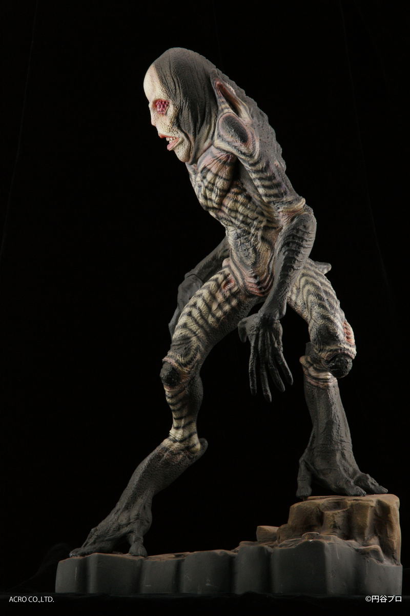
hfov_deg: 7.0
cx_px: 205
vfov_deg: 10.6
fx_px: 3335
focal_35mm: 195
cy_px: 308
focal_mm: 130
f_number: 16
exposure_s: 1/4
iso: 400
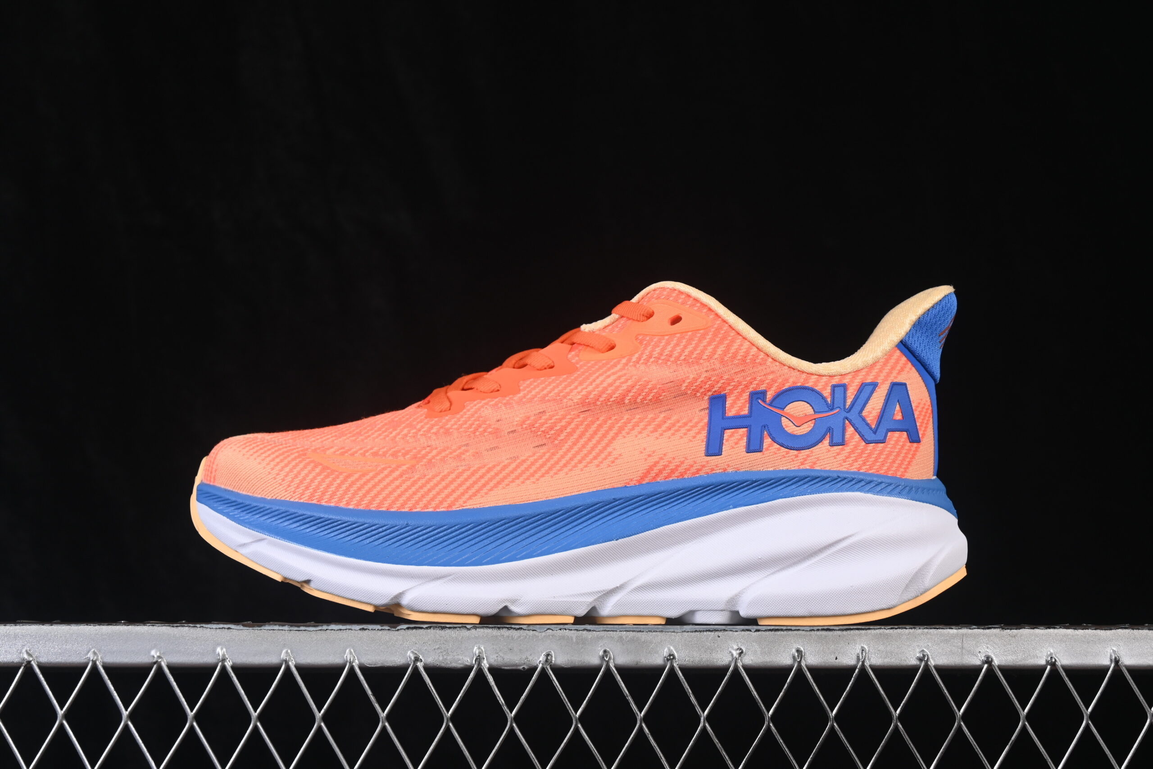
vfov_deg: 18.2
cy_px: 384
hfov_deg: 27.0
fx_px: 2402
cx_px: 576
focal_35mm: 75
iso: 160
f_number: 8
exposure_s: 1/80
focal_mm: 50
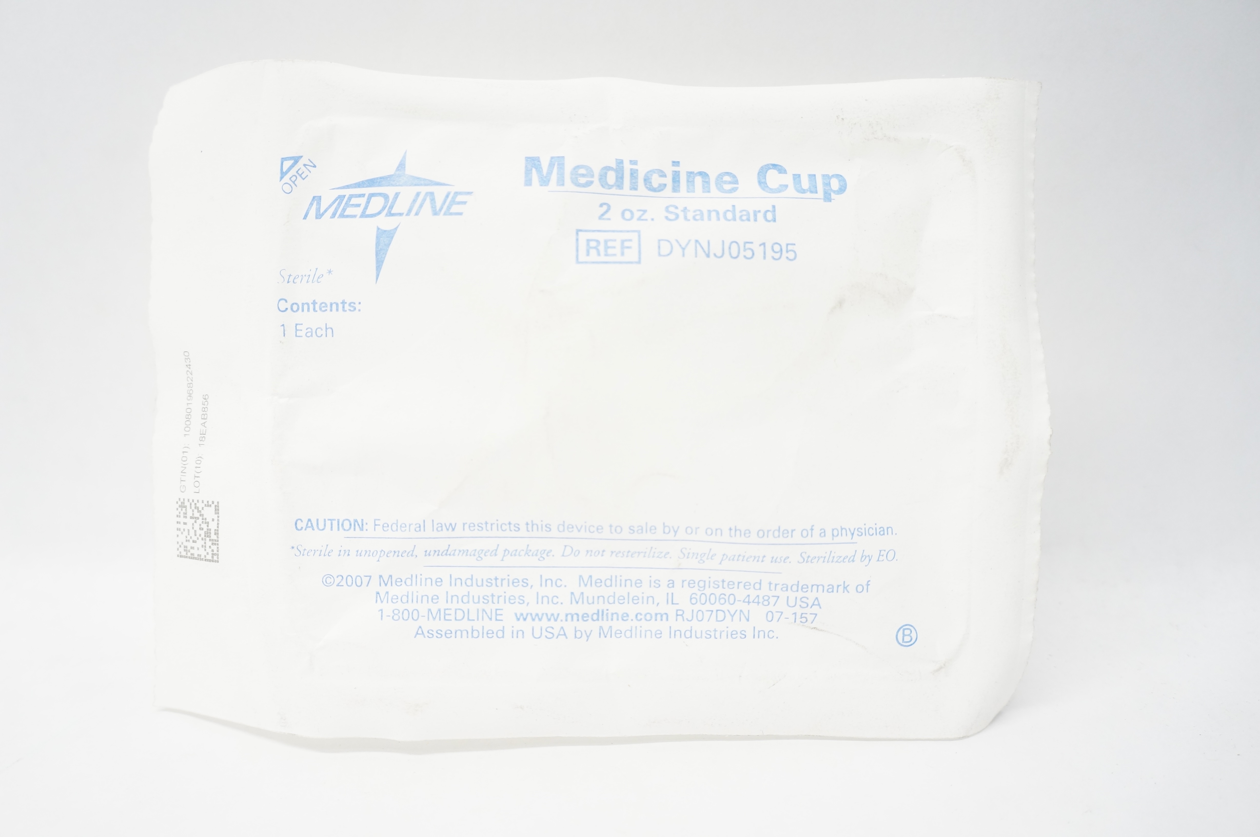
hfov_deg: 67.4
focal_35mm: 27
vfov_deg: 47.8
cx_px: 630
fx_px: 944
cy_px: 418
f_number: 5
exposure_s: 1/80
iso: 800
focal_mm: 18
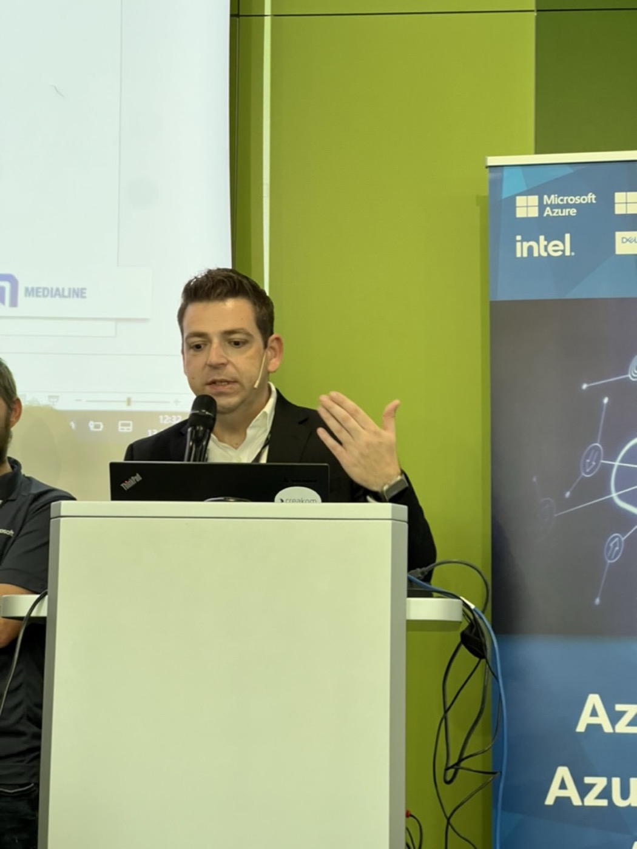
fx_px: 1889
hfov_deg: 19.1
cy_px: 424
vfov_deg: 25.3
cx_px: 318
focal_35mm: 77
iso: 160
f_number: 2.8
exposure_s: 1/80
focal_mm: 9
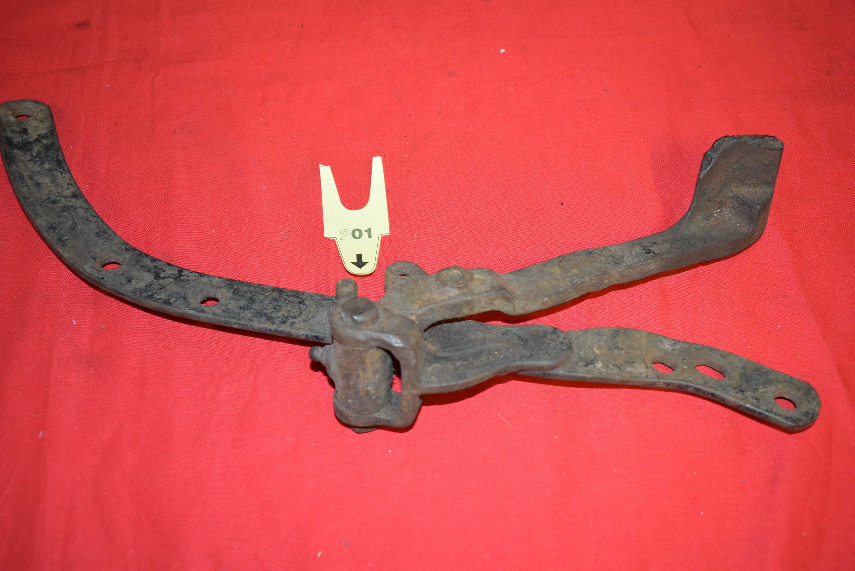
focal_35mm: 40
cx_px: 428
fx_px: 962
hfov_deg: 47.9
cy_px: 286
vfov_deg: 33.0
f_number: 5
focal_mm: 27
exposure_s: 1/60
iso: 640
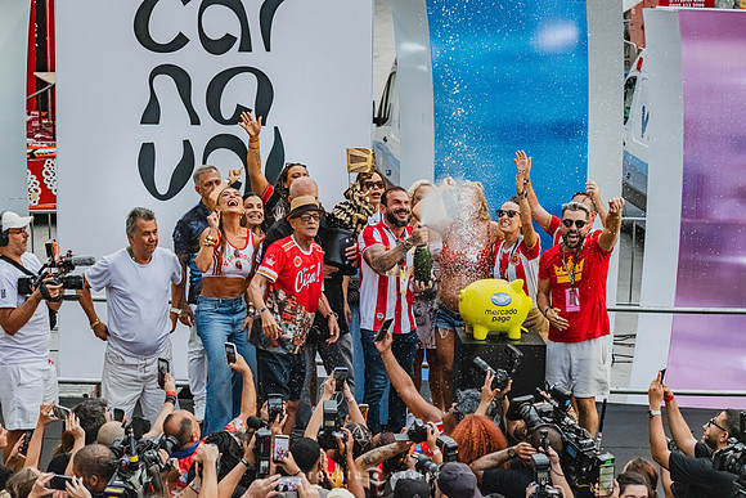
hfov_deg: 20.2
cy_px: 249
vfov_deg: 13.6
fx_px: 2093
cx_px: 373
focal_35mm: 101
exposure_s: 1/2000
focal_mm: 67.1
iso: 2000
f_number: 3.6
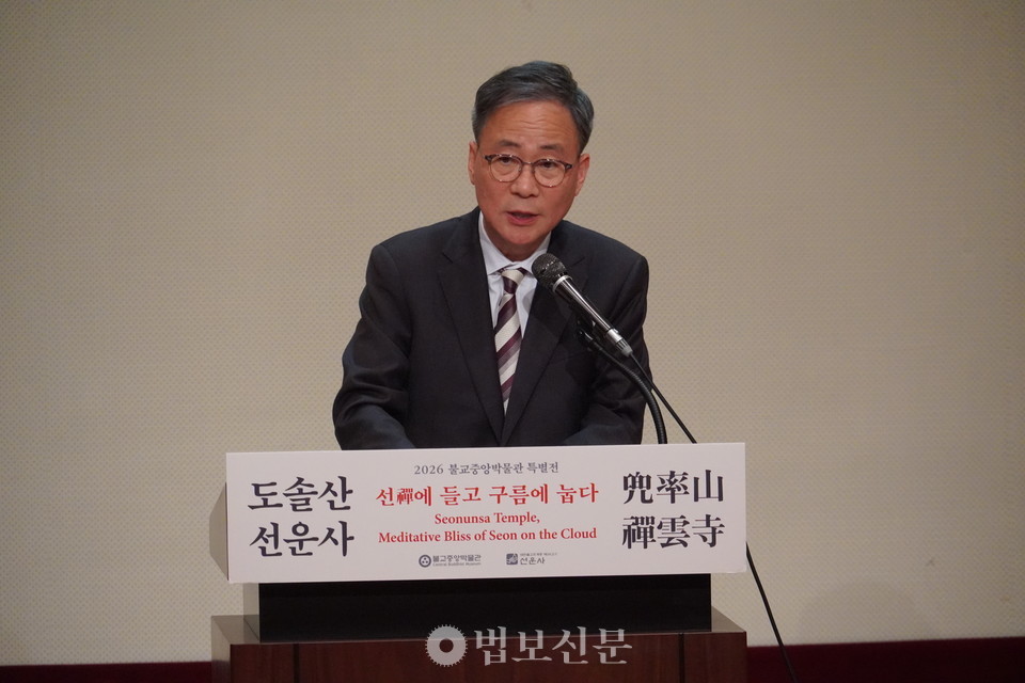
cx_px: 512
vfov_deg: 4.6
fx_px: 8541
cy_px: 342
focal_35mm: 300
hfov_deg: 6.9
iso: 5000
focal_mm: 200
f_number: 6.3
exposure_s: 1/320
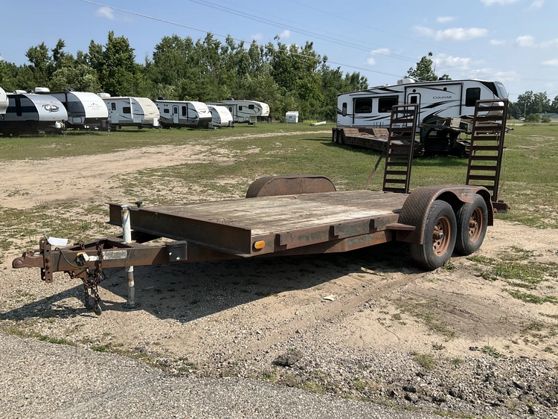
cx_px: 279
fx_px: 468
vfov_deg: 48.3
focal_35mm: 29
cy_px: 210
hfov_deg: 61.6
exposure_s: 1/1786
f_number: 1.8
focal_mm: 3
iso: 25
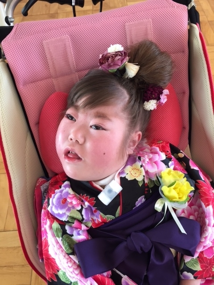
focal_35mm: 29
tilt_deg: -57.1
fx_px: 239
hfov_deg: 48.2
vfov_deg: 61.7
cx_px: 107
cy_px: 142
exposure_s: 1/40
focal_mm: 4.15
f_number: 2.2
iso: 32
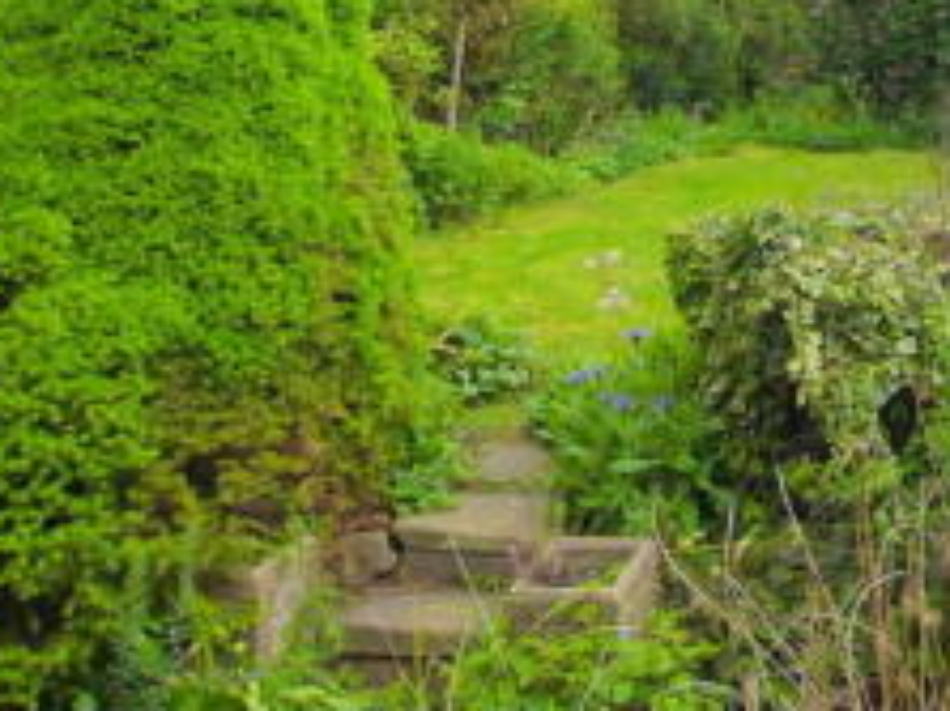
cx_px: 835
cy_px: -28
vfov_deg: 28.6
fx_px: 1289
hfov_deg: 38.0
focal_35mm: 47
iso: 160
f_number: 6.3
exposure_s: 1/250
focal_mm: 9
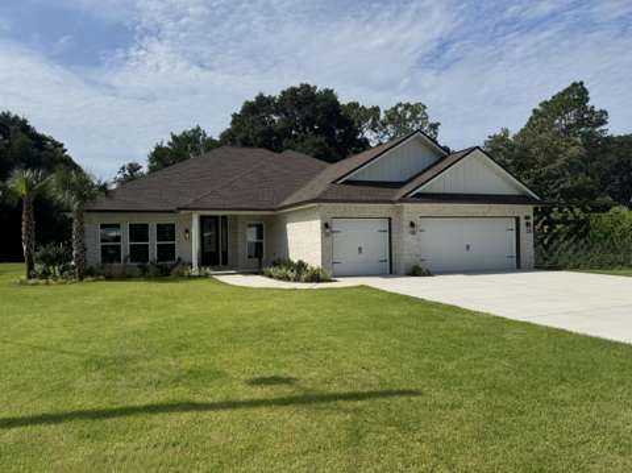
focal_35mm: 24
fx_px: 438
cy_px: 236
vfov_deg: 56.7
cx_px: 316
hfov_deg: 71.7
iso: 80
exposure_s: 1/7937
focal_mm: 6.76
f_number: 1.78
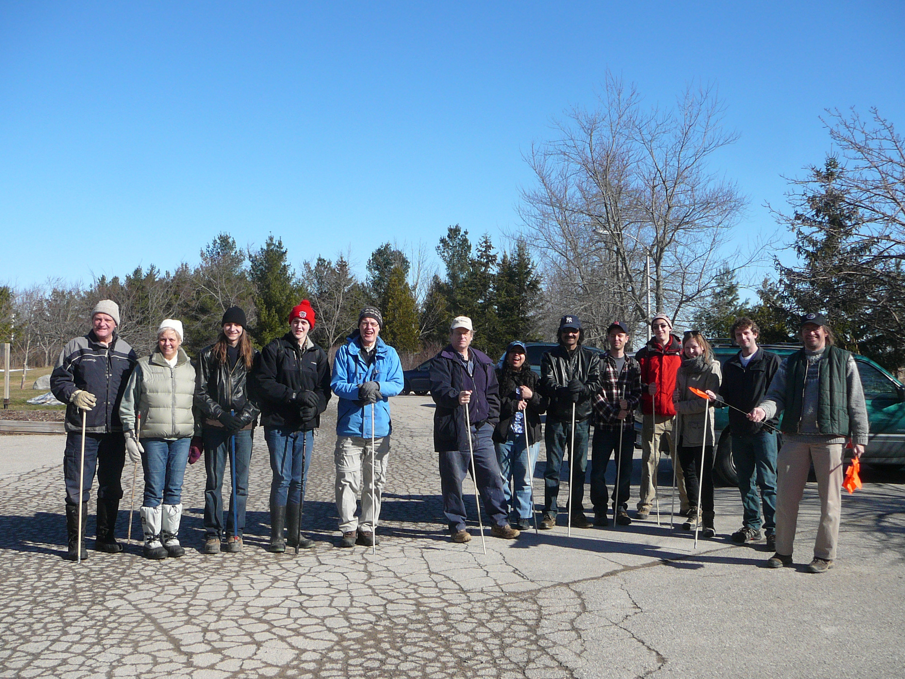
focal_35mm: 35
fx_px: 915
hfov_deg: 52.6
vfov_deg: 40.7
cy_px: 340
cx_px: 452
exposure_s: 1/500
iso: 80
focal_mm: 5.2
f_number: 5
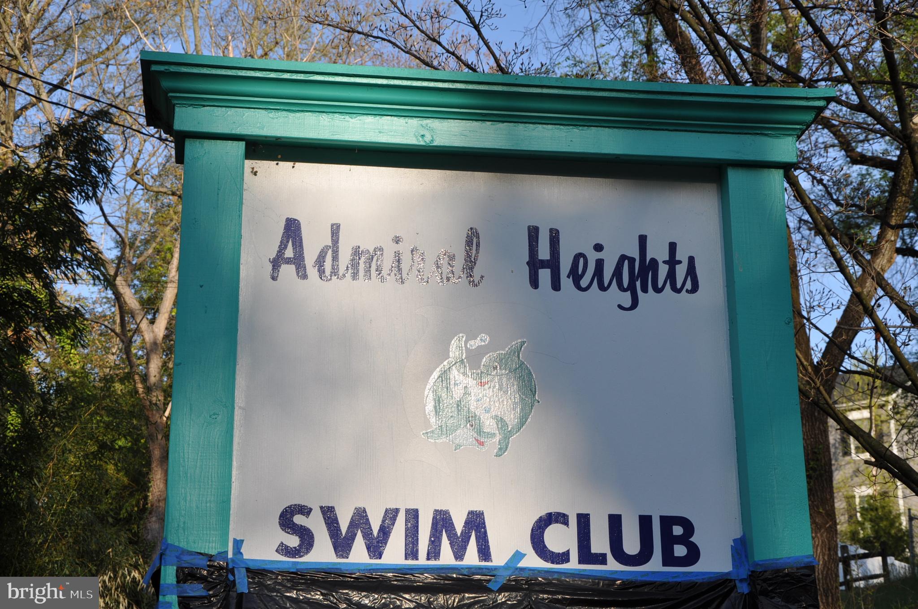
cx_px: 459
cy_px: 304
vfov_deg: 21.5
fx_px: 1604
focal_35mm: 63
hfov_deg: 31.9
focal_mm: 42
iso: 200
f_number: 8
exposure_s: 1/250
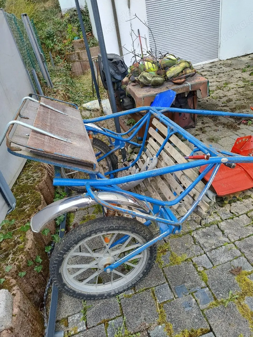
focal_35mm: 24
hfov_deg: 56.9
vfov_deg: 71.5
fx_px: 233
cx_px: 126
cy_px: 168
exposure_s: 1/175
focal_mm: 5.56
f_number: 1.8
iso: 100
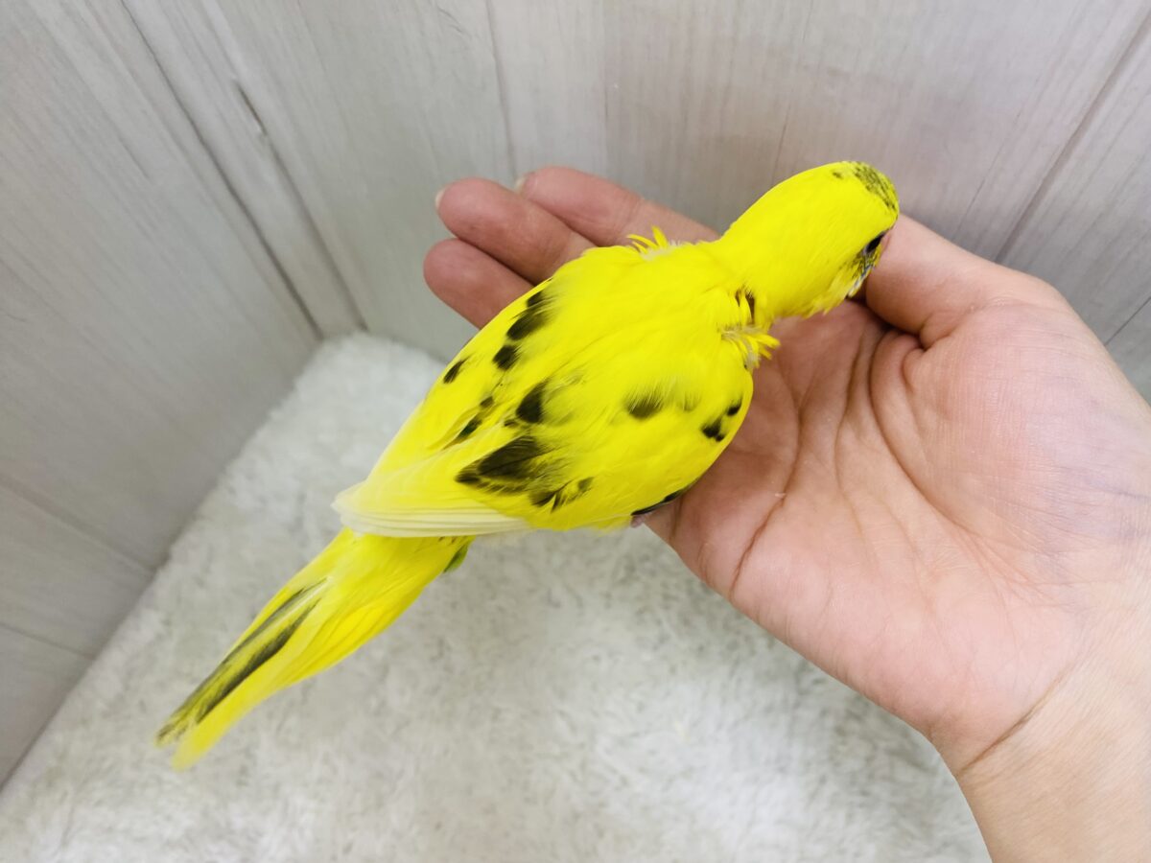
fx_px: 831
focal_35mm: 25
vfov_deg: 54.9
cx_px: 576
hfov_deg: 69.4
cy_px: 432
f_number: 1.8
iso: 125
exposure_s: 1/100
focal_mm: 4.25
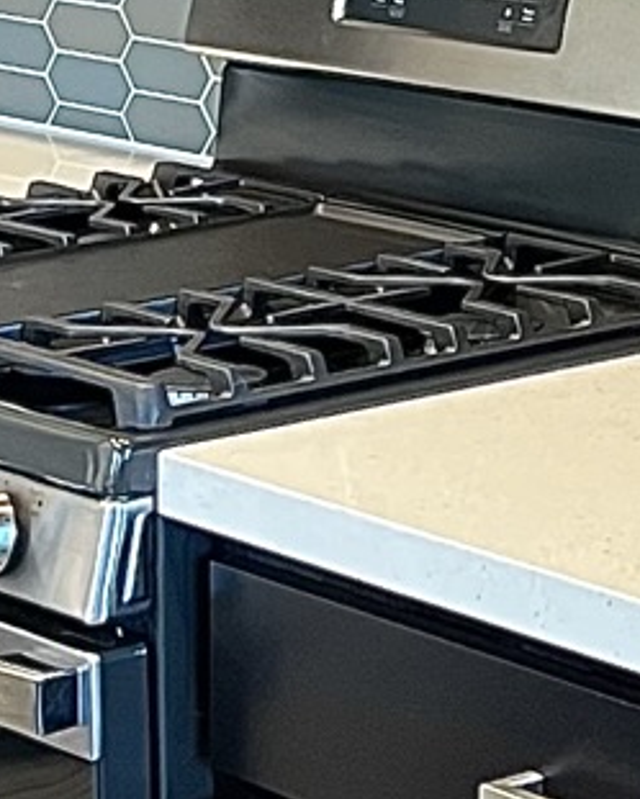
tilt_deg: -3.4
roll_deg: +0.8
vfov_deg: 11.3
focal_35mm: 167
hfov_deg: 9.1
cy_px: -224
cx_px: 835
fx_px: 3952
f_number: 1.5
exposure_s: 1/60
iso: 320
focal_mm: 5.7
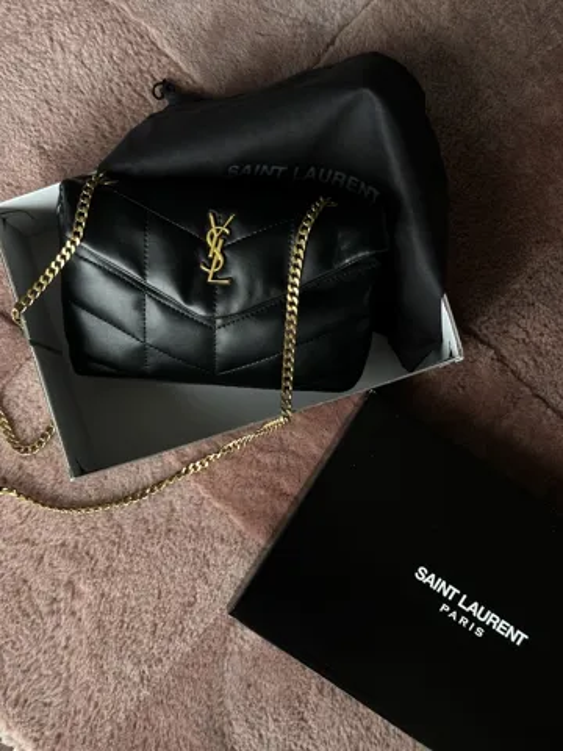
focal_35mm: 48
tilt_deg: -87.1
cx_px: 282
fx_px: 1041
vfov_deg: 39.7
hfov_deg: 30.3
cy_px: 376
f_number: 1.78
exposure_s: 1/433
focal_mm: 6.86
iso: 64
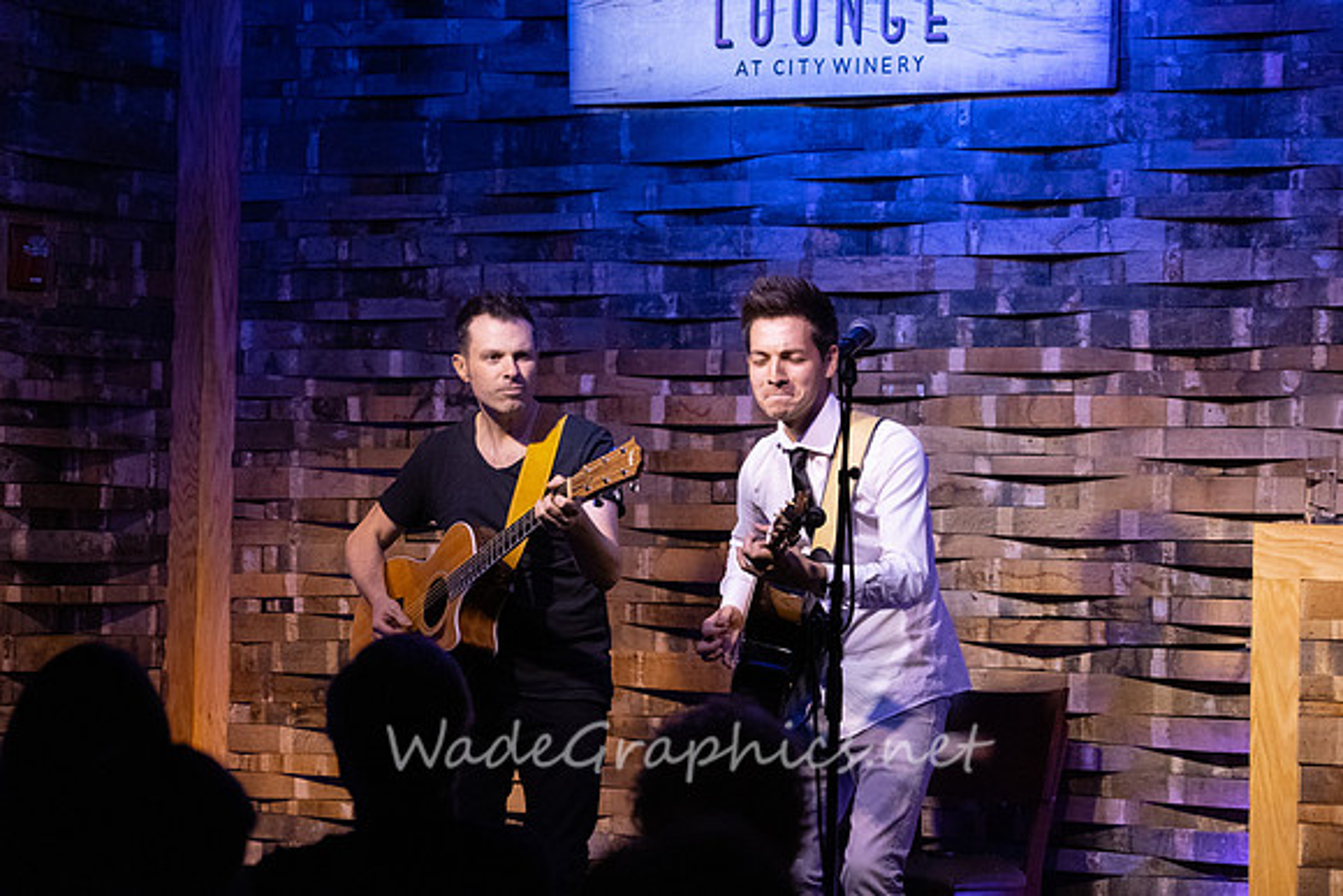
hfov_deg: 15.8
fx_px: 4851
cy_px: 448
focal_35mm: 130
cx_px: 672
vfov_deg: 10.6
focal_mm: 130
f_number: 6.3
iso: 6400
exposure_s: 1/200
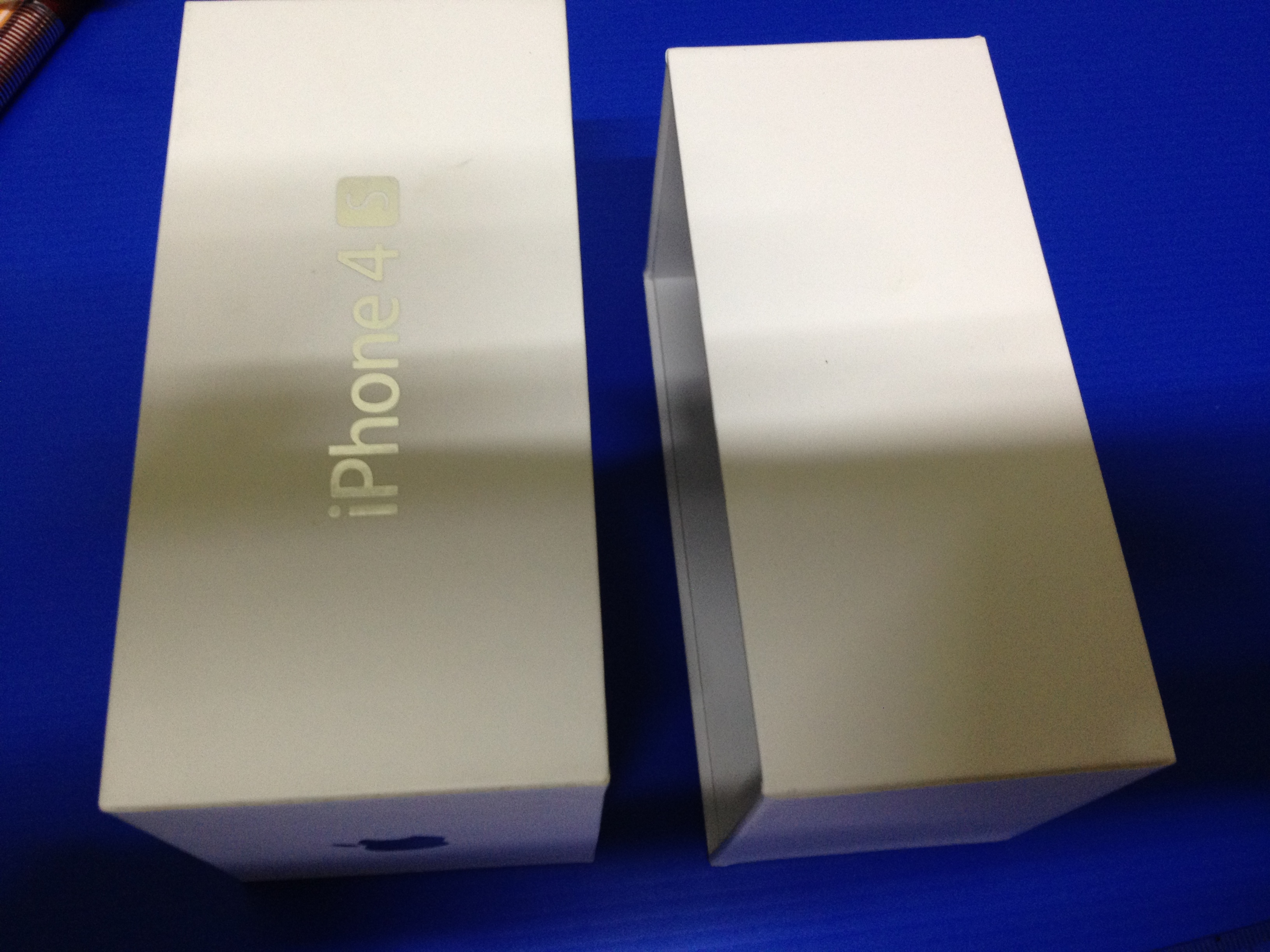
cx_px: 635
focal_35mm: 35
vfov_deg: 40.7
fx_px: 1284
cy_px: 476
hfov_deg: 52.6
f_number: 2.4
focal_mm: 4.28
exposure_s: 1/20
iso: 160
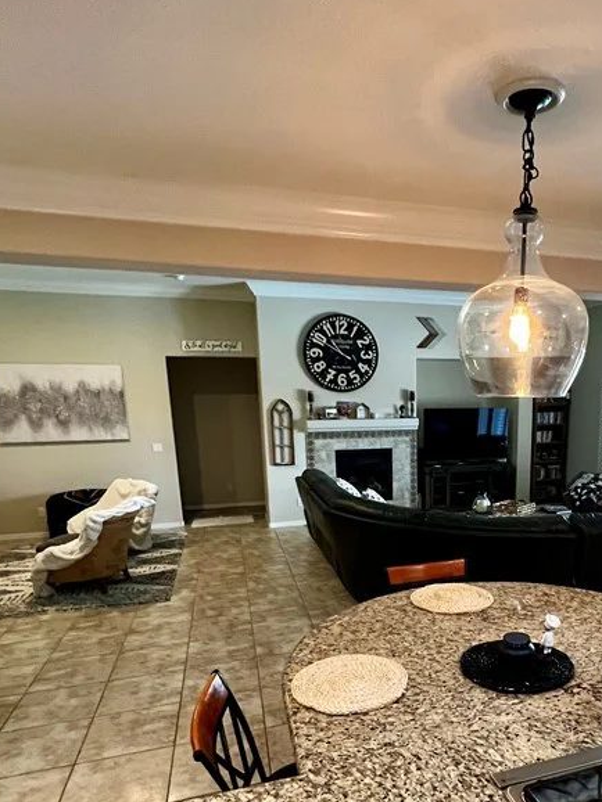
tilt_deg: -11.4
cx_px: 431
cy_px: 515
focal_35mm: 23
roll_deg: -0.3
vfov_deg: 72.3
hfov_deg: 56.7
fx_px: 534
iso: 640
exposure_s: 1/60
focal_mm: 1.57
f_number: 1.8
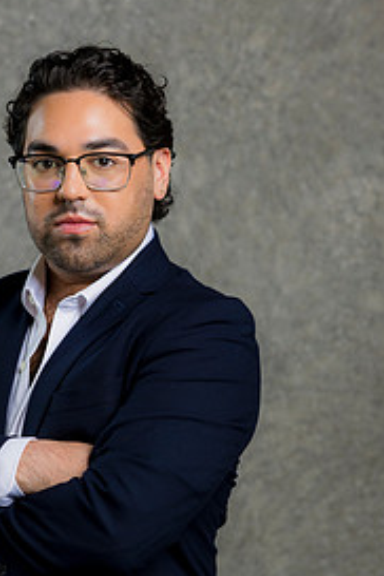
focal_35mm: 140
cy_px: 443
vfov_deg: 14.6
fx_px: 2240
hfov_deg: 9.8
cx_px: 82
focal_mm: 85
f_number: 5
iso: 125
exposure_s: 1/200
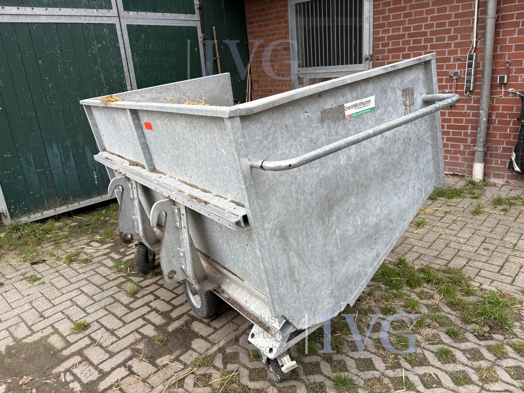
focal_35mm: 26
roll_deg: +5.9
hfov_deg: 67.3
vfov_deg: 53.1
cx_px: 262
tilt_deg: -17.5
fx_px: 394
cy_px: 196
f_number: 1.6
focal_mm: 5.96
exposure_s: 1/492
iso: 50
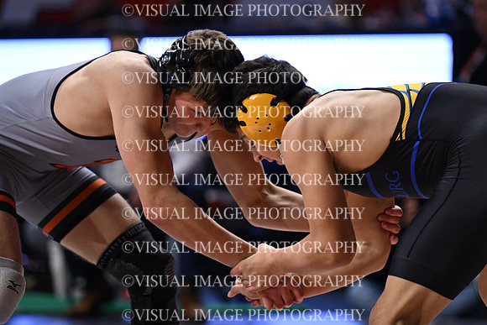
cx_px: 244
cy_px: 162
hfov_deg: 7.9
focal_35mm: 262
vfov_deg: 5.2
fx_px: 3545
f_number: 2.8
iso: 1600
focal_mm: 175
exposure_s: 1/1000
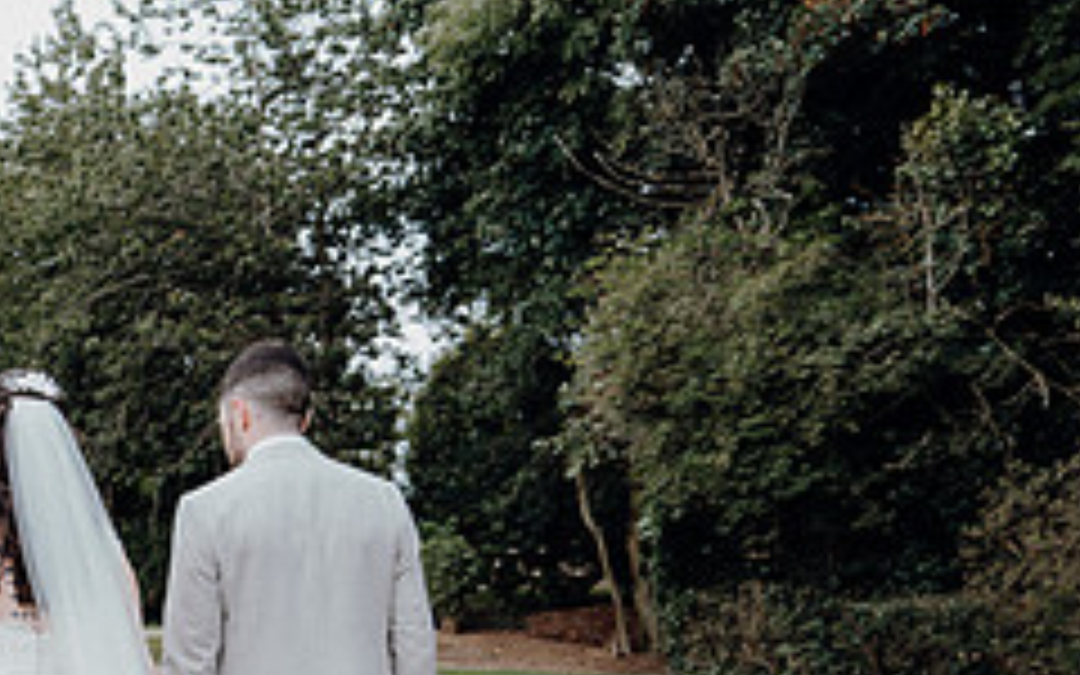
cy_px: 839
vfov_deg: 17.8
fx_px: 2031
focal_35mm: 69
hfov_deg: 28.5
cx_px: 94
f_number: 3.5
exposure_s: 1/160
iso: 125
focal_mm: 28
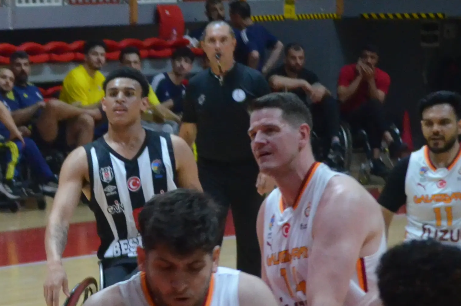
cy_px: 287
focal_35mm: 316
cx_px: -273
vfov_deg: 4.3
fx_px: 4033
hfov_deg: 6.4
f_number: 4.5
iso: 2500
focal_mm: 65
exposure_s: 1/320
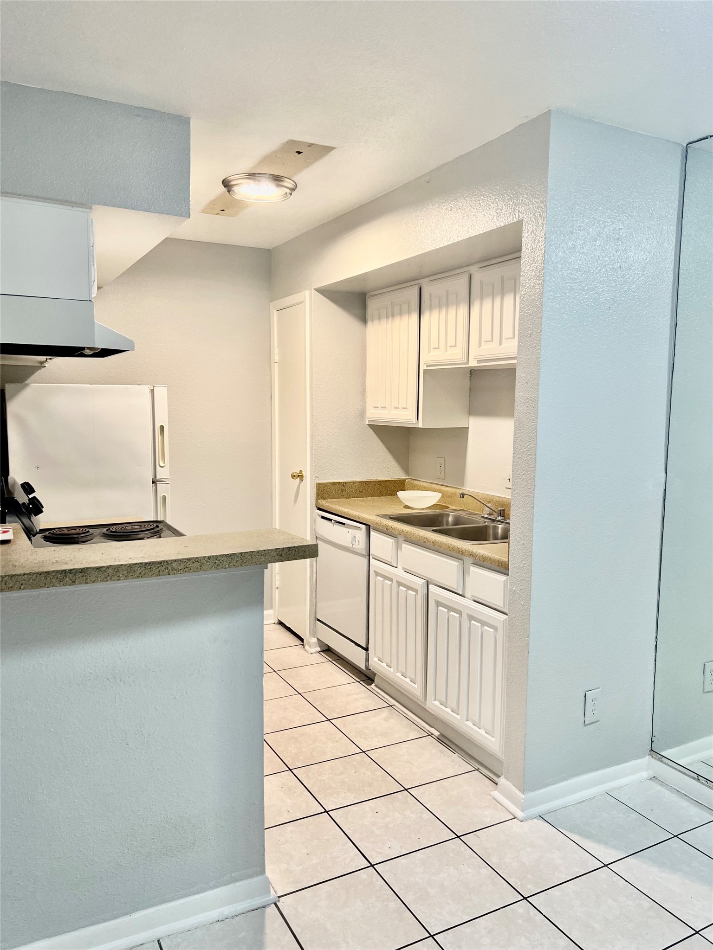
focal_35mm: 26
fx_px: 714
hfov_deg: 53.1
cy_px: 475
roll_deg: -2.1
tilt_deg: -3.8
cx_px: 356
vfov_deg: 67.3
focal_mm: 5.7
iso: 100
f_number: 1.5
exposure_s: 1/120
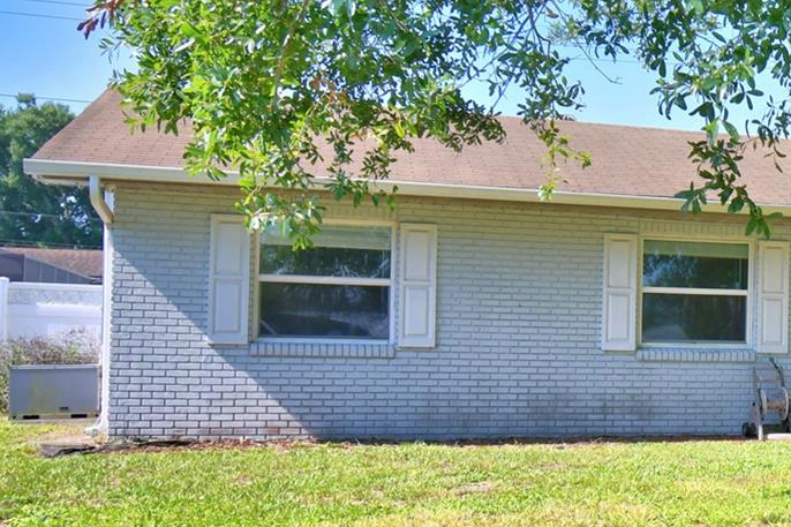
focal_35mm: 63
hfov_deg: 28.5
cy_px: 321
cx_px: 904
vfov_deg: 21.5
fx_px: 1384
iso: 200
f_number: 5.6
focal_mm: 18
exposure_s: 1/500
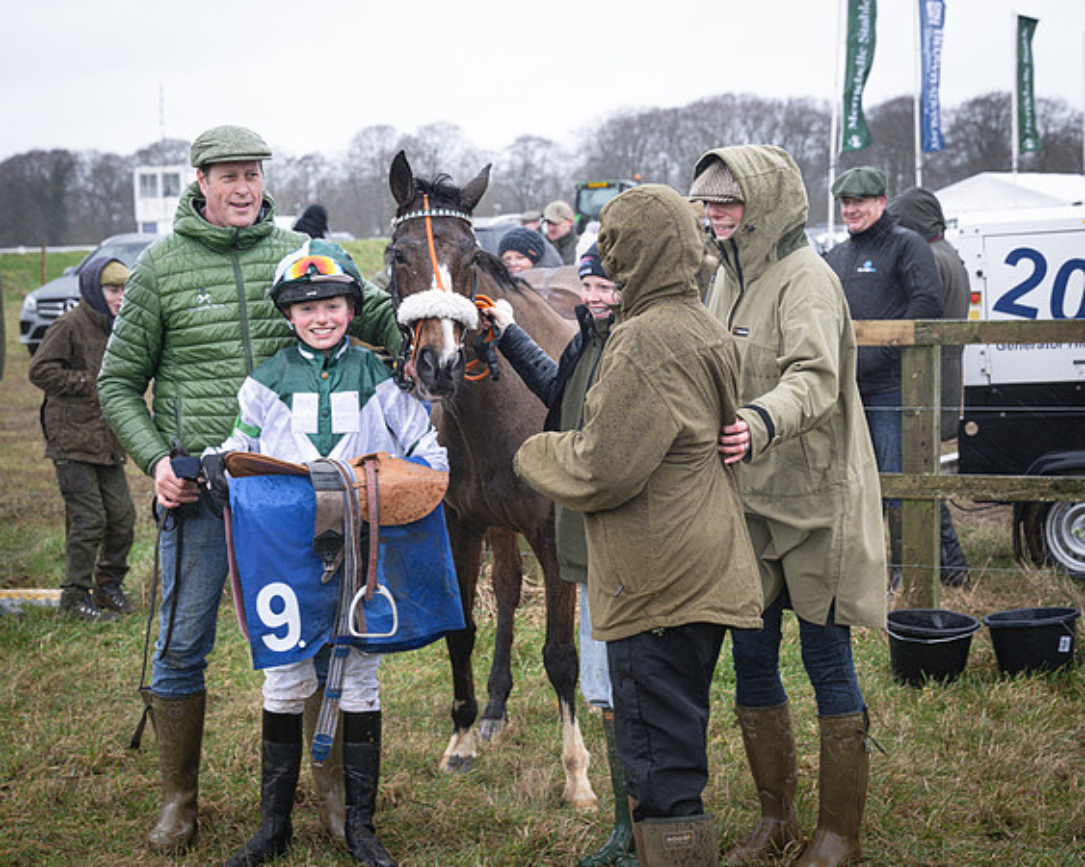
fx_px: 2531
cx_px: 484
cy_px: 434
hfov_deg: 24.2
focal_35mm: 79
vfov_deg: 19.4
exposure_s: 1/125
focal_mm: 70
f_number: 6.3
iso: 1250
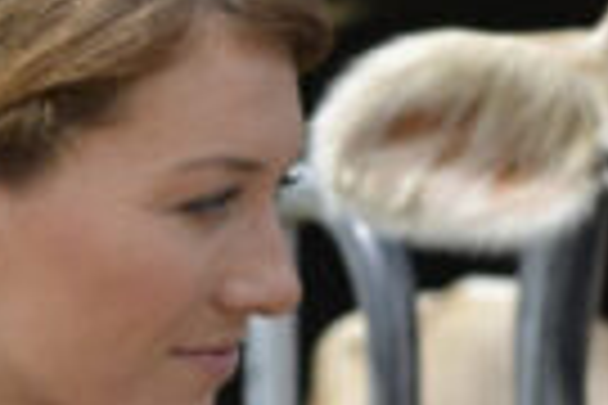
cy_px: 590
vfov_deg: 6.8
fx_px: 3361
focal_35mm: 199
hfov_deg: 10.1
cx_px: 802
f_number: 3.5
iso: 100
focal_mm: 35
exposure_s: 1/1000
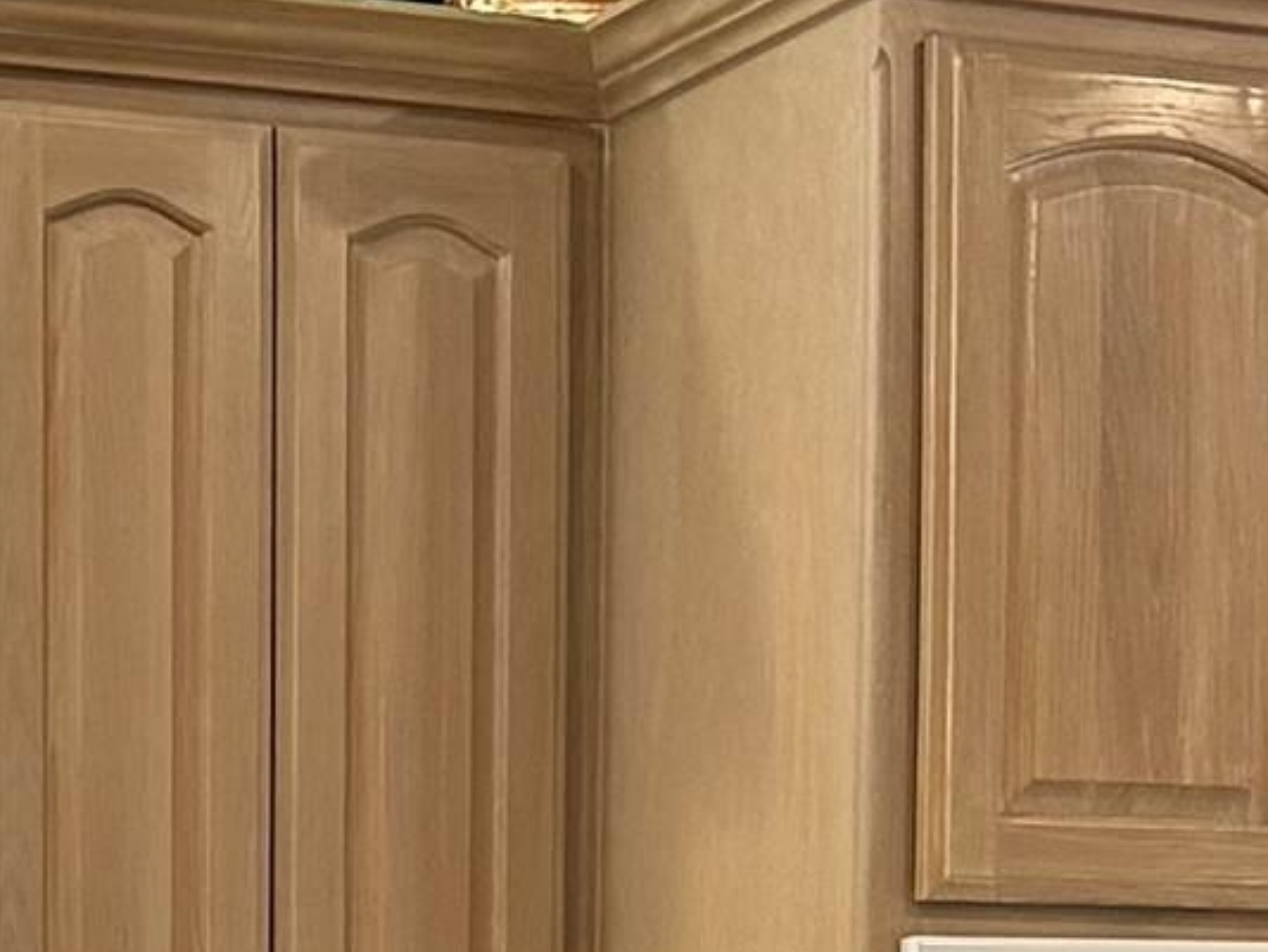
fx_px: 5057
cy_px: 2008
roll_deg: +0.7
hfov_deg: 13.6
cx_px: -496
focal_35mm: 138
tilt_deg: -4.2
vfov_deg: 9.9
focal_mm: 6.86
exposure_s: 1/60
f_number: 1.78
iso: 125
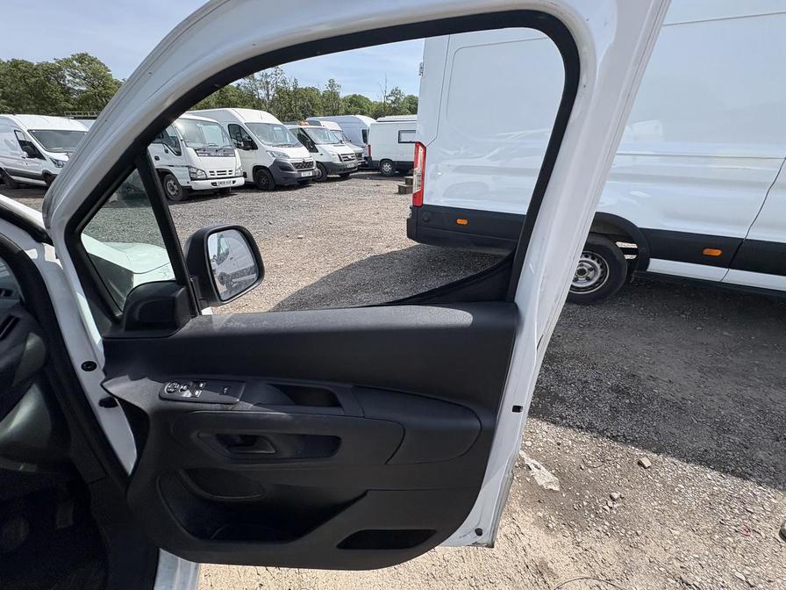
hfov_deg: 102.1
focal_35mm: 14
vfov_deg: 85.7
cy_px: 295
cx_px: 393
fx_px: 318
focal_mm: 2.22
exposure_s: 1/1346
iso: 64
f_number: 2.2
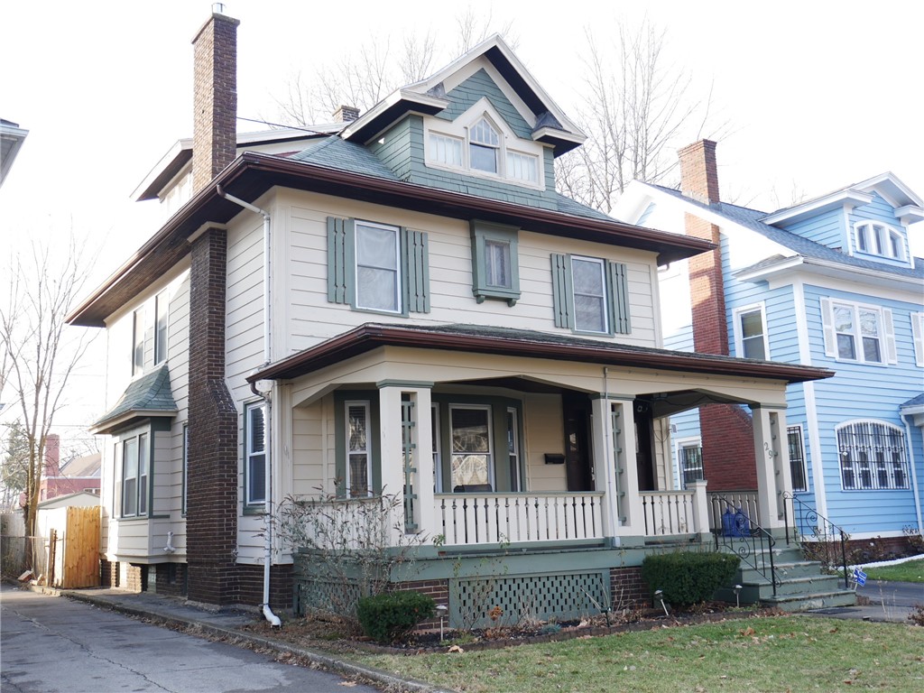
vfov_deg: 39.7
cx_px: 462
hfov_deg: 51.4
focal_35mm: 36
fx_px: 961
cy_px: 346
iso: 200
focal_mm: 18
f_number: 4
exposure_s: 1/125
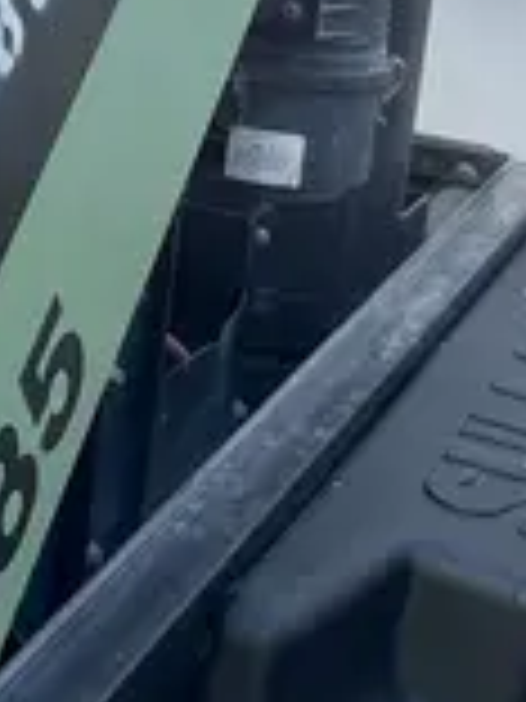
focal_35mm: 122
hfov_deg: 12.0
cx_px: -31
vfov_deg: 15.7
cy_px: -79
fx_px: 2472
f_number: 1.6
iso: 50
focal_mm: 5.1
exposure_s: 1/845
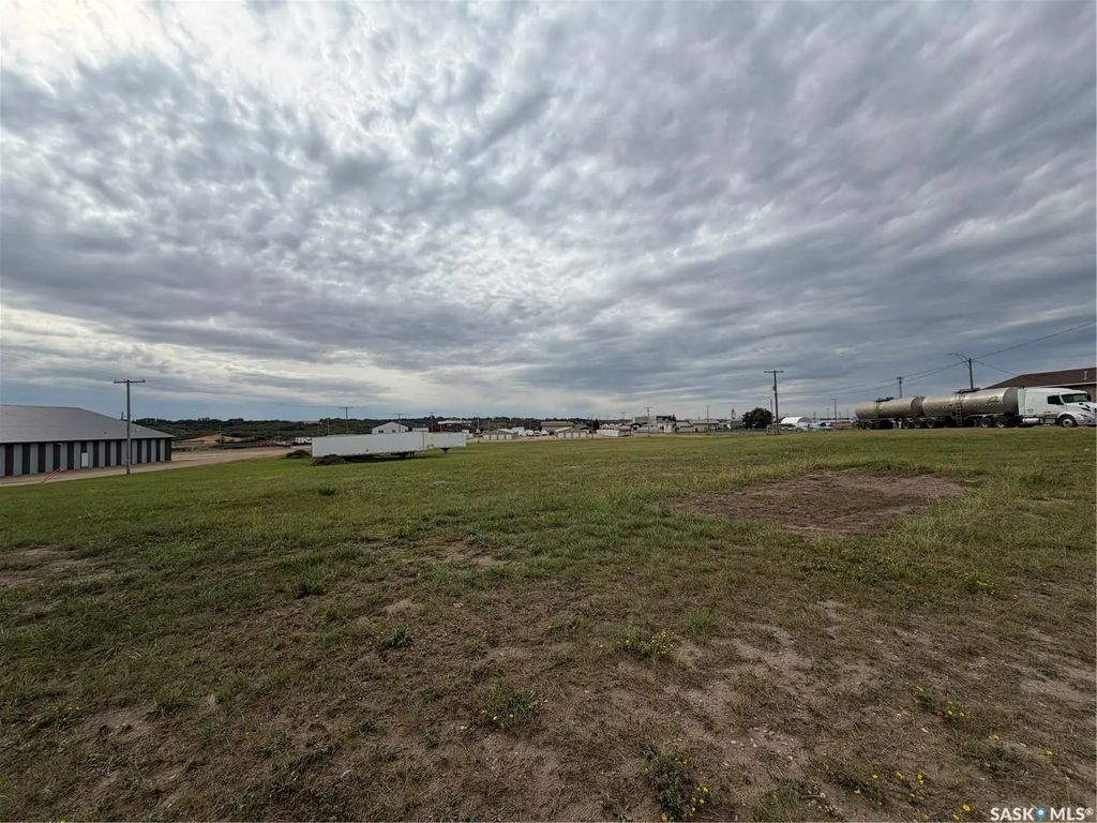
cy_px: 412
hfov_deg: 102.1
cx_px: 548
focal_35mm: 14
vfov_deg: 85.7
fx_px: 444
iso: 20
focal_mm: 2.22
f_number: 2.2
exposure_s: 1/1189
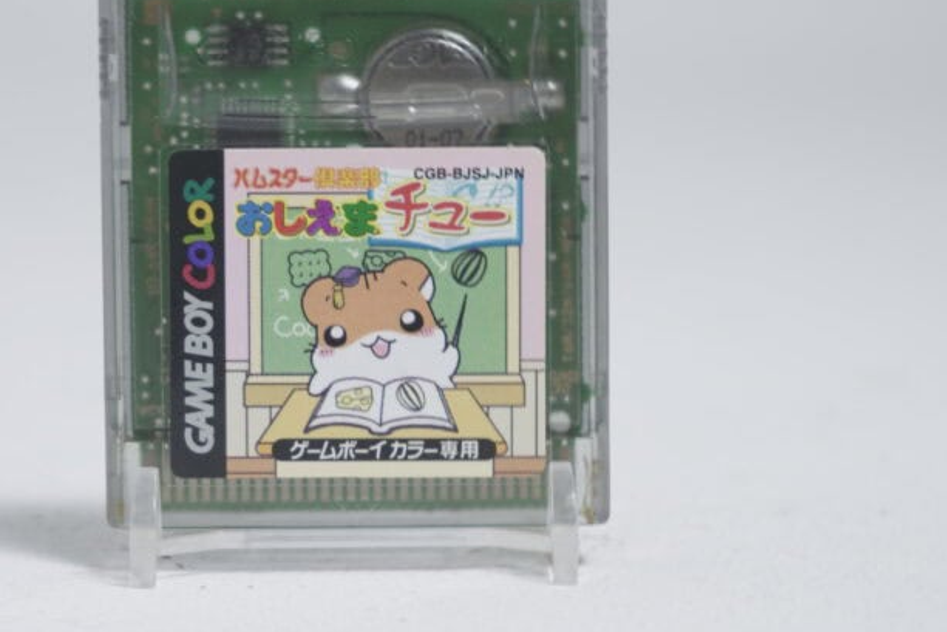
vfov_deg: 10.0
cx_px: 346
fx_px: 3604
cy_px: 227
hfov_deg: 14.9
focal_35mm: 137
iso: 100
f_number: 5.6
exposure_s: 1/6
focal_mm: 70
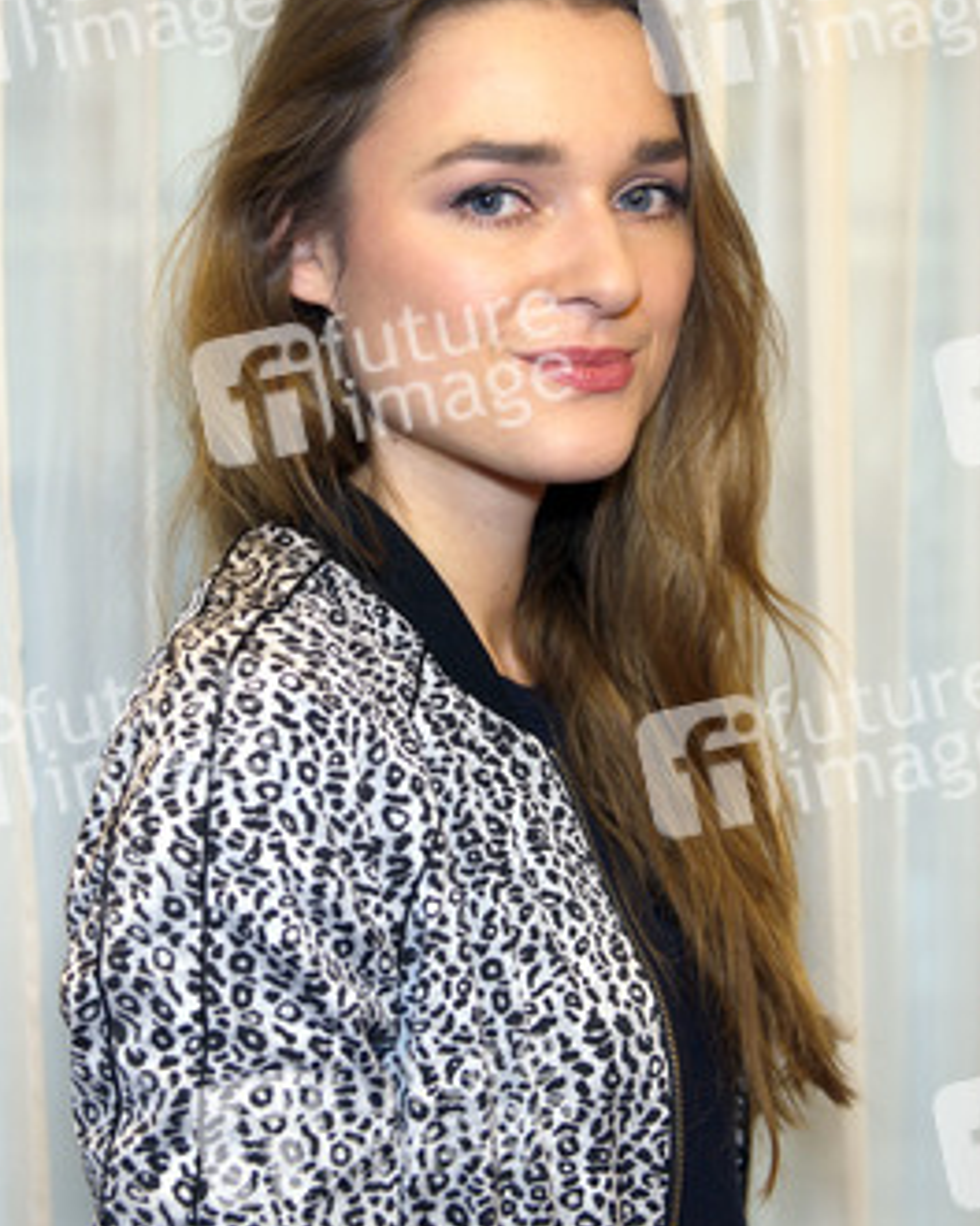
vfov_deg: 37.3
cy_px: 565
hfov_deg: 30.3
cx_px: 492
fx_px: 1813
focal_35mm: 50
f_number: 3.2
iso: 800
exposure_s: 1/160
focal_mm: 44
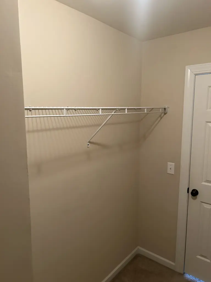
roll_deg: -1.0
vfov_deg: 67.3
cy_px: 141
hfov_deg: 53.1
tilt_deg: -8.4
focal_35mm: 26
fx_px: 211
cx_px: 106
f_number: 1.5
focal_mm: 5.7
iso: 400
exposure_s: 1/60
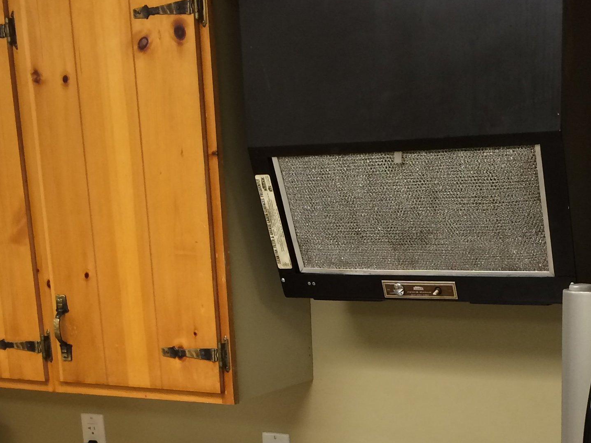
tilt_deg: -14.0
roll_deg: +2.1
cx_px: 369
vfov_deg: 21.1
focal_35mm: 66
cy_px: 494
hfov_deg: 29.3
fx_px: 1127
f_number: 2.2
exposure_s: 1/30
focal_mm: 4.15
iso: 80
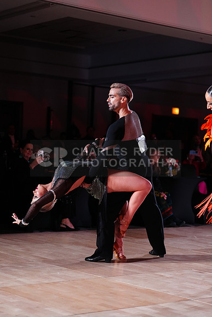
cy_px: 158
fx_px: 671
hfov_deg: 18.0
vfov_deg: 26.6
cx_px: 106
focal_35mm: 76
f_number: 2.8
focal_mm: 76
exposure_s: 1/320
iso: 2500
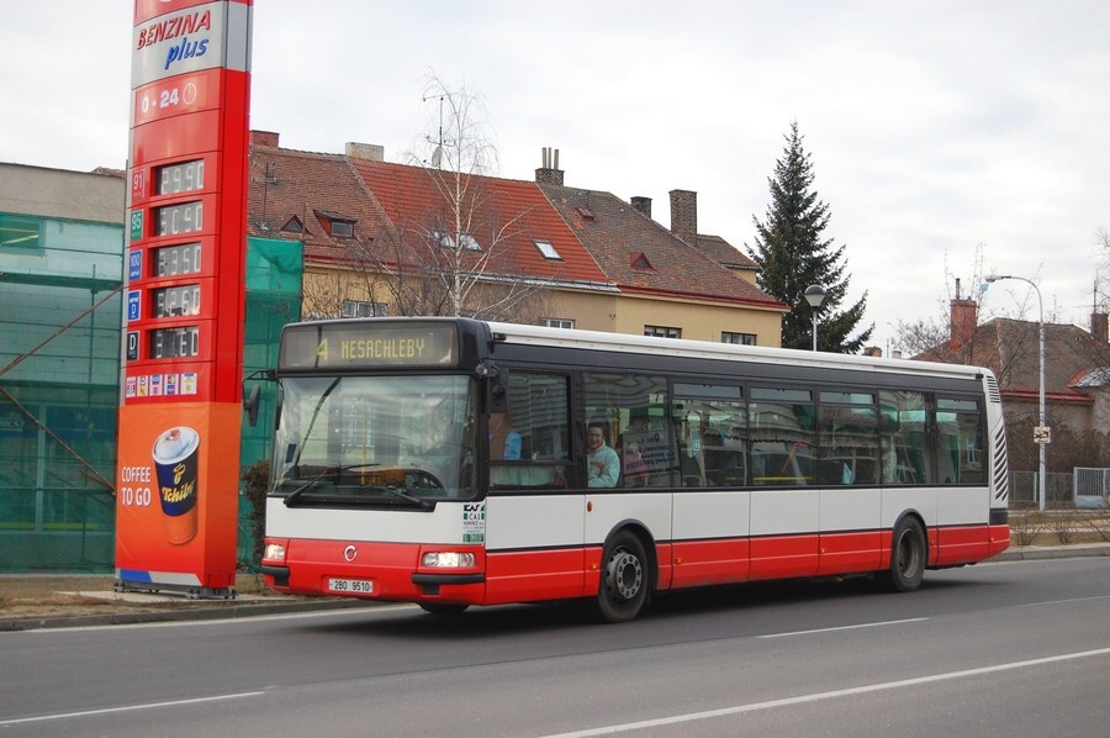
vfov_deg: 20.1
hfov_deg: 29.9
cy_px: 369
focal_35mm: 68
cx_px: 555
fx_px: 2079
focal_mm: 45
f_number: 5.3
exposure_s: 1/500
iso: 560
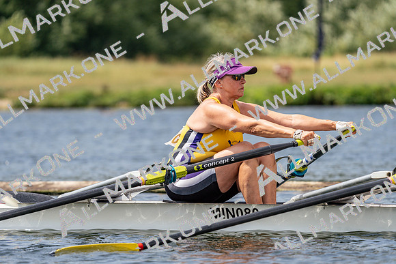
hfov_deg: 5.8
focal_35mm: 353
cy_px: 132
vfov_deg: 3.9
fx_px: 3884
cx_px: 198
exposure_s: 1/1600
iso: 250
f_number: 6.3
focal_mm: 353
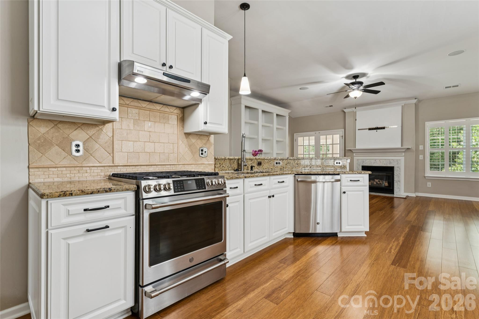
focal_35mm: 17
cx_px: 240
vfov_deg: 71.4
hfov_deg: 94.3
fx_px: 222
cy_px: 160
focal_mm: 16.7
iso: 100
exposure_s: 1
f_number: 13
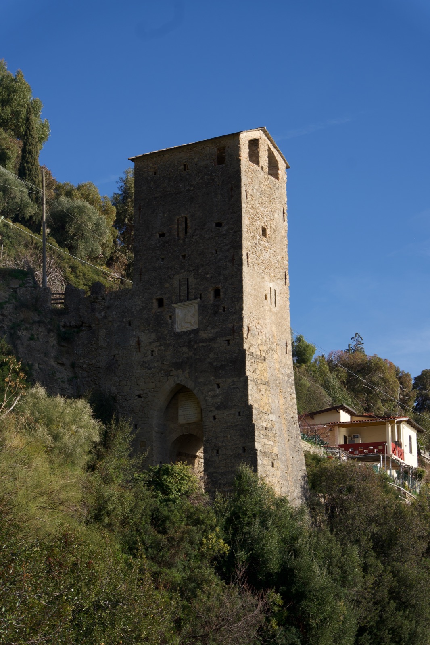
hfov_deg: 18.2
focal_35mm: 75
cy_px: 322
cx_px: 215
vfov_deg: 27.0
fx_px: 1344
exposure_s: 1/250
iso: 100
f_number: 9
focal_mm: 50
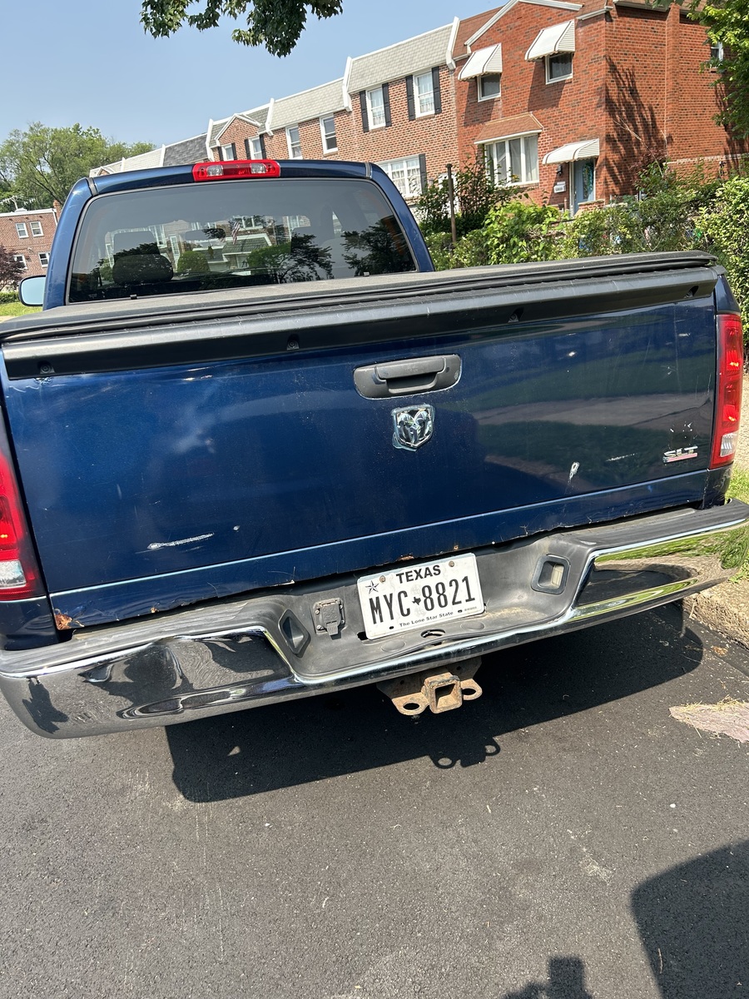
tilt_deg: -18.9
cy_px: 500
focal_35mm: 26
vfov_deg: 67.3
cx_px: 374
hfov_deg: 53.1
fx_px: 750
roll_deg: +5.8
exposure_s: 1/909
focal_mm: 5.7
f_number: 1.5
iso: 50
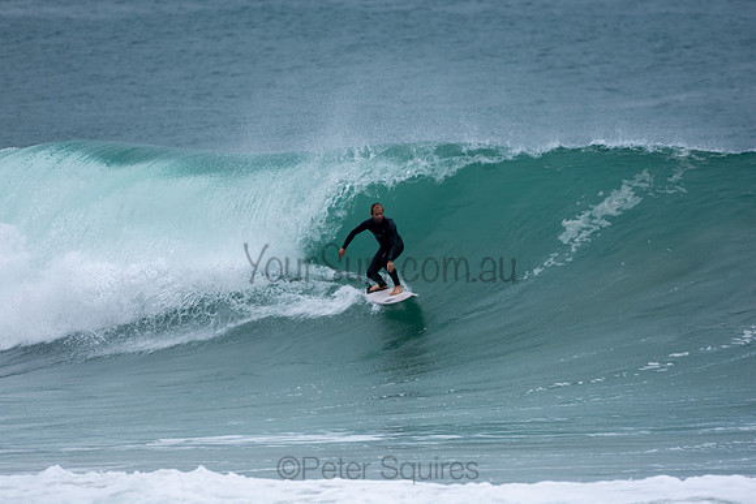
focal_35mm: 750
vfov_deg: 1.8
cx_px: 378
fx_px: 15753
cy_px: 252
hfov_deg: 2.7
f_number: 5.6
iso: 280
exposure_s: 1/1000
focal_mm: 500
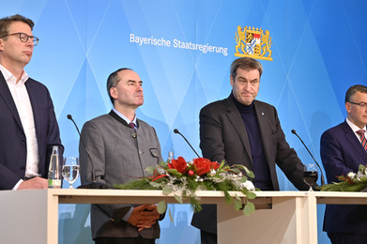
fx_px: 917
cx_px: 189
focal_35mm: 90
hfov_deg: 22.6
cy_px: 105
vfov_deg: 15.2
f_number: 2.8
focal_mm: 78
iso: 500
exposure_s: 1/400
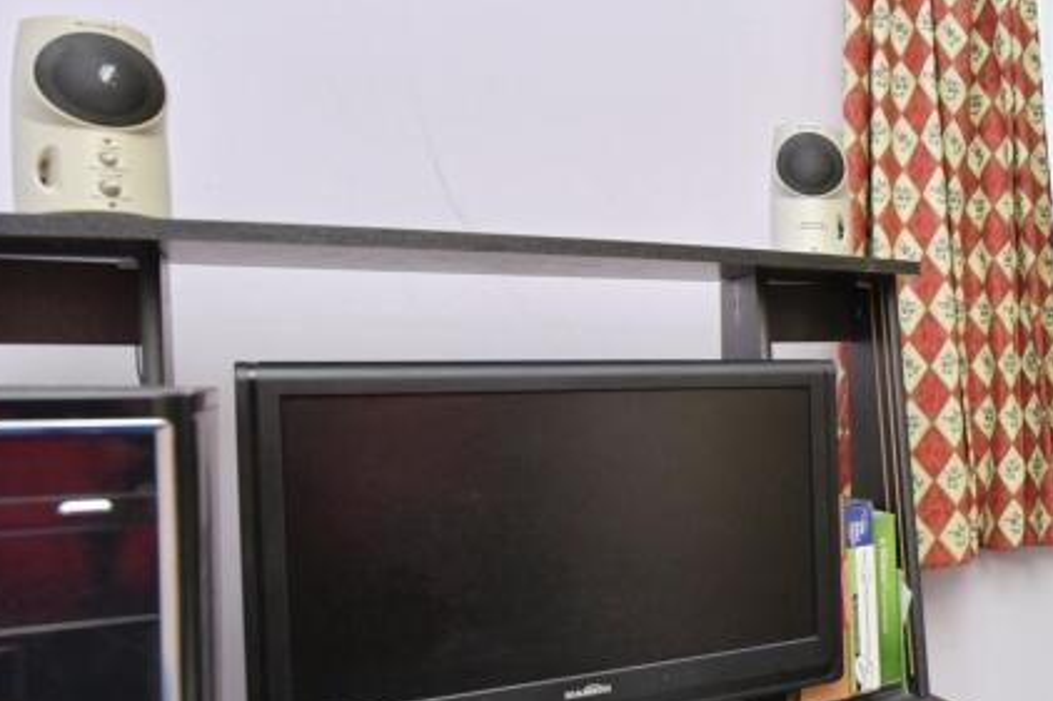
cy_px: 408
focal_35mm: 34
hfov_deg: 41.3
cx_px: 1220
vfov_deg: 38.7
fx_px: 994
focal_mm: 14
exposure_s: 1/125
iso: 400
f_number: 5.6
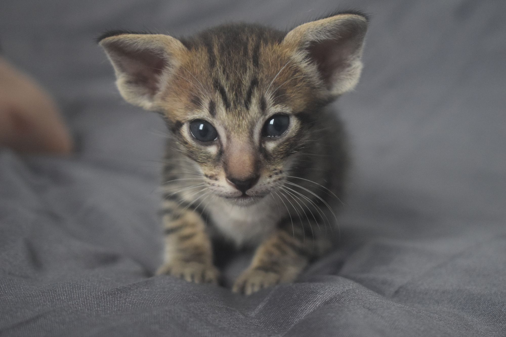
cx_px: 253
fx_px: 1159
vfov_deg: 16.6
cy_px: 168
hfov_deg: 24.6
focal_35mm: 82
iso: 2800
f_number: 5.6
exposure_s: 1/60
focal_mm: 55
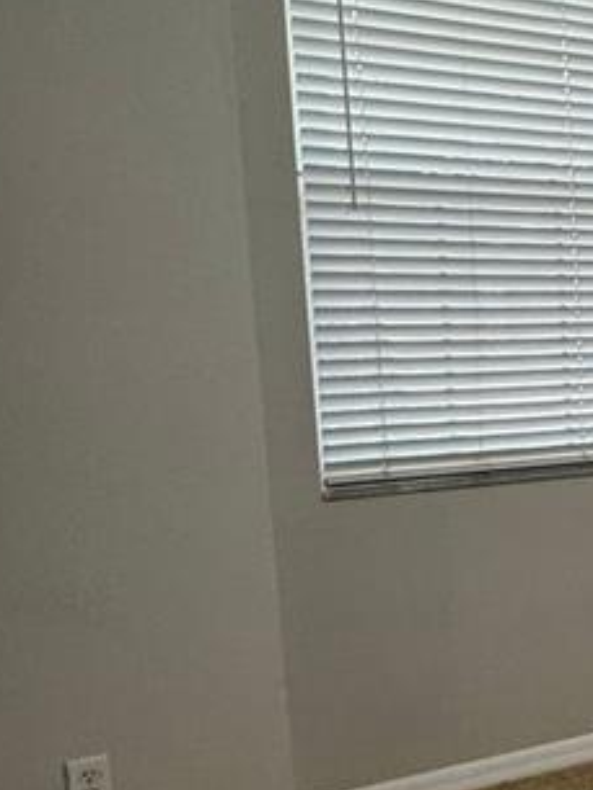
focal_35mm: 55
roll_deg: +0.2
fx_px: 1255
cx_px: 1126
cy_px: 446
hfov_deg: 18.9
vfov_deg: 34.9
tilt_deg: -7.3
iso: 160
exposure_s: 1/60
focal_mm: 2.22
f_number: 2.2
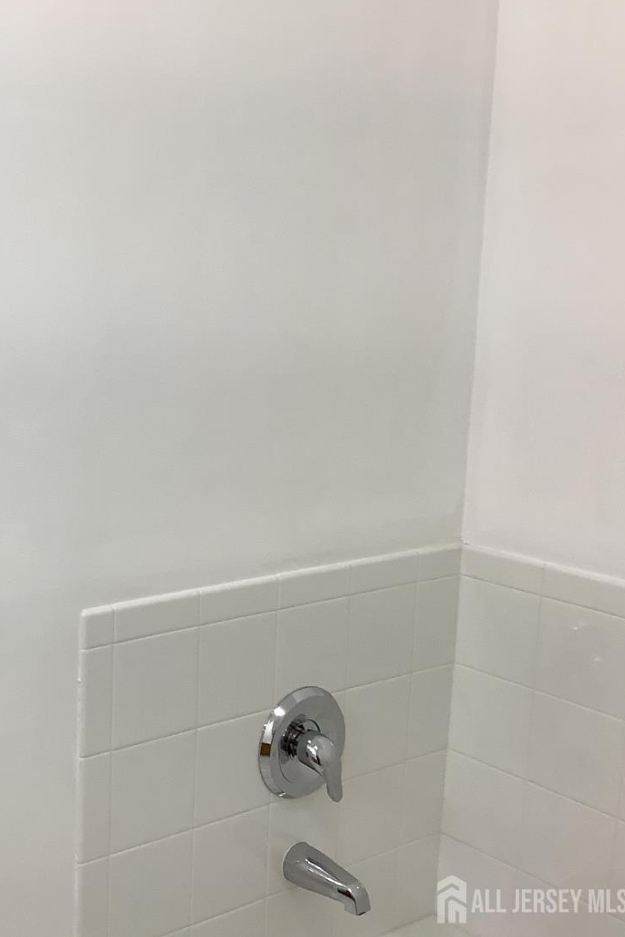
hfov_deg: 28.7
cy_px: 458
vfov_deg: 44.5
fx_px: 1145
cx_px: 9
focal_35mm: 44
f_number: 2.4
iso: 80
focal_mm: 3.3
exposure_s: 1/100
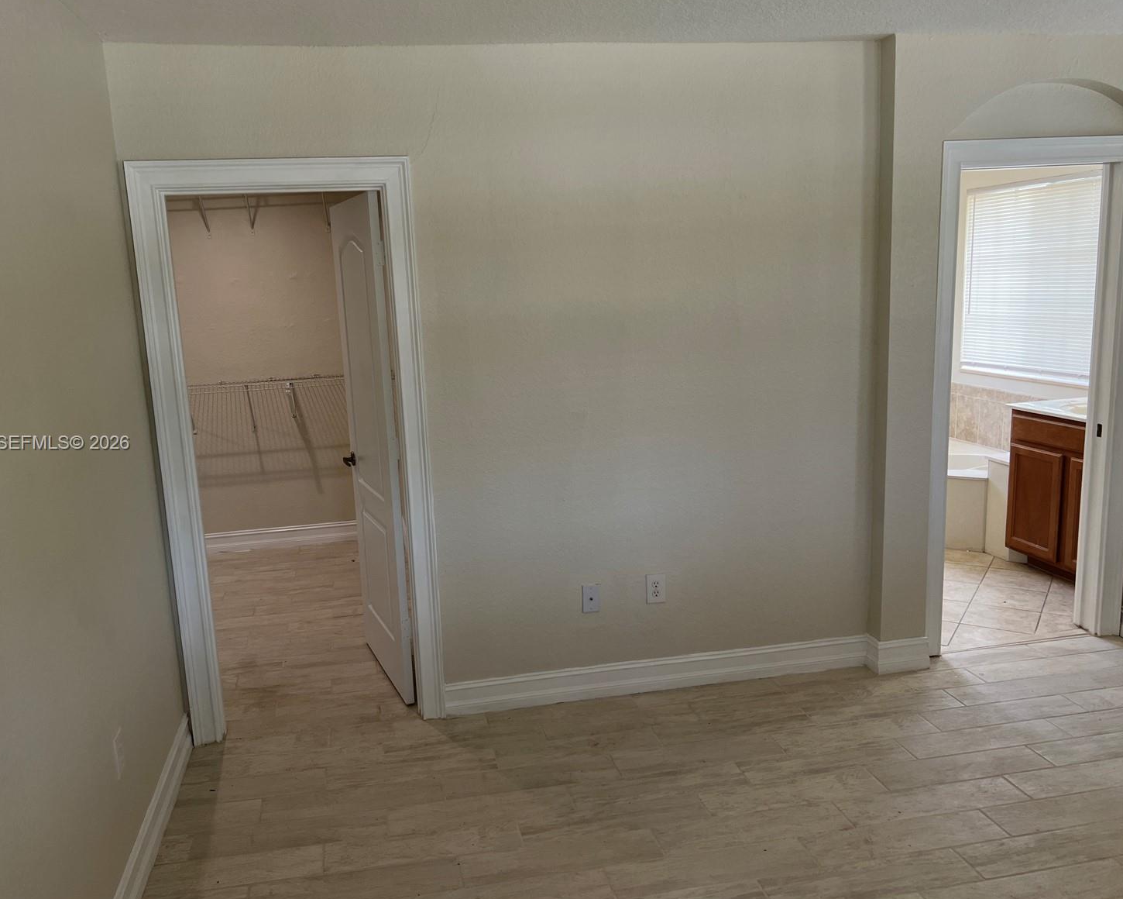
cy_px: 444
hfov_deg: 62.1
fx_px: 931
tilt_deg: -10.3
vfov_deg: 51.5
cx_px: 508
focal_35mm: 28
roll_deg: +2.4
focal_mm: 5.7
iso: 64
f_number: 1.5
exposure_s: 1/121
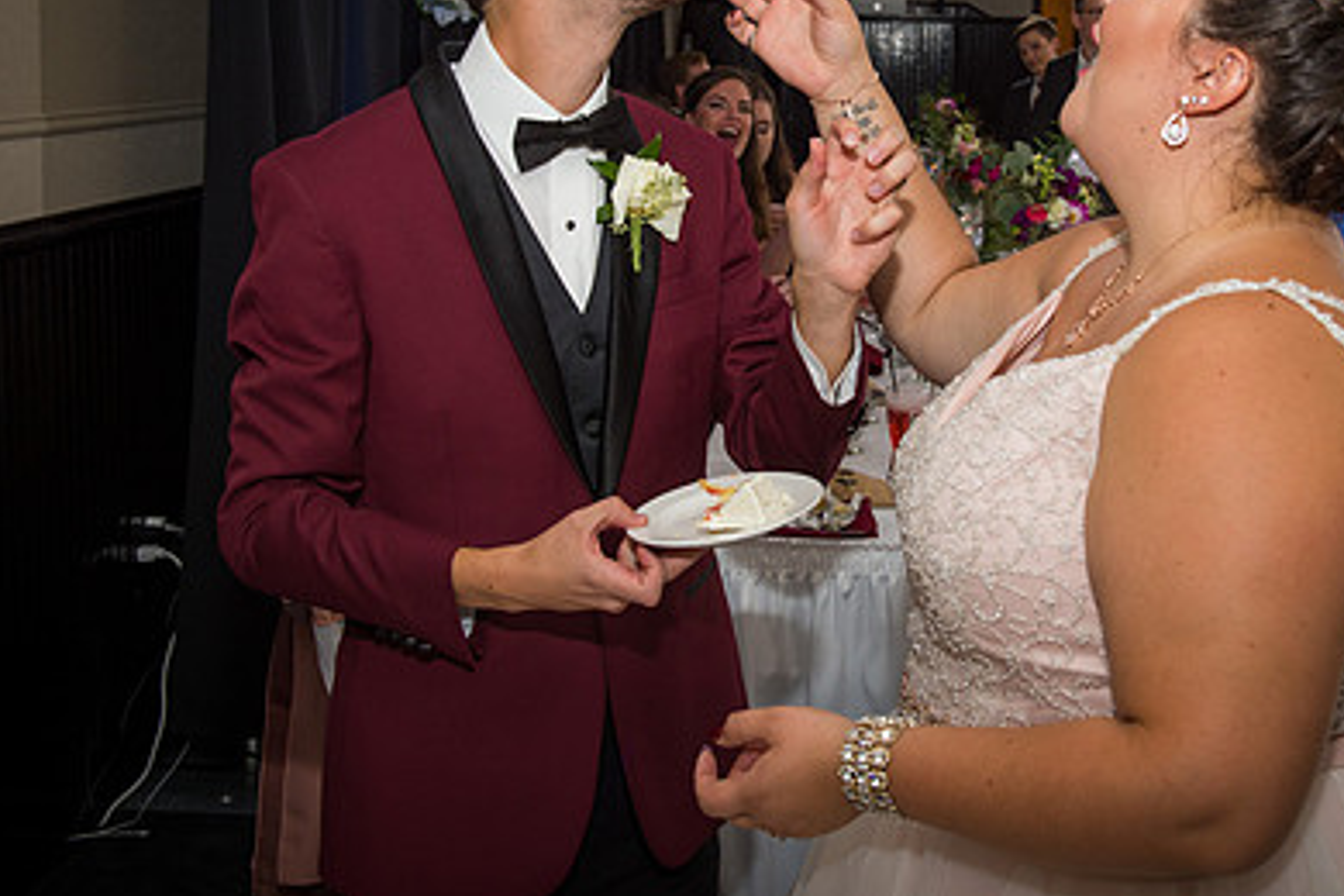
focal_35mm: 52
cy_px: 262
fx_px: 1941
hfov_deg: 37.9
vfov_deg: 25.8
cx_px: 848
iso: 800
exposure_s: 1/125
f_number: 5.6
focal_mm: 35
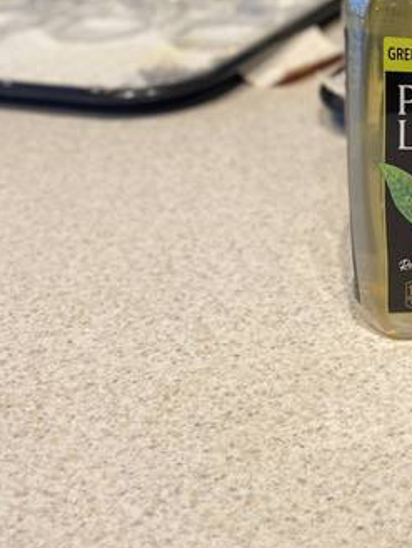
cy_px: 7
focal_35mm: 58
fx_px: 920
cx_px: 455
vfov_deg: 30.9
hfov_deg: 23.6
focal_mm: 4.25
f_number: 1.8
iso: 100
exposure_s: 1/60
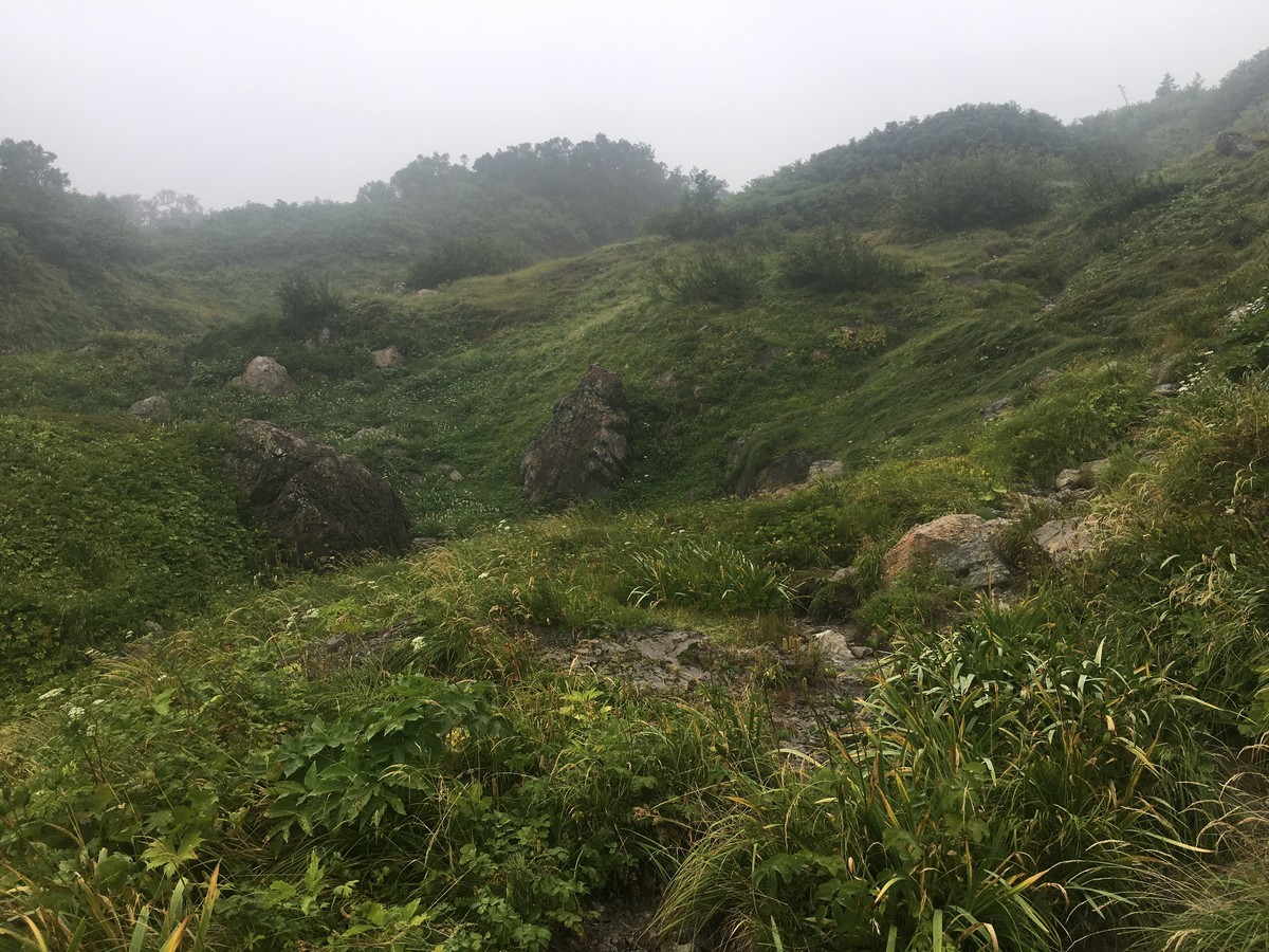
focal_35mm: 29
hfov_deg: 61.7
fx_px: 1063
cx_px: 634
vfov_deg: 48.2
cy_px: 476
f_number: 2.2
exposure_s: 1/549
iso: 25
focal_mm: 4.15
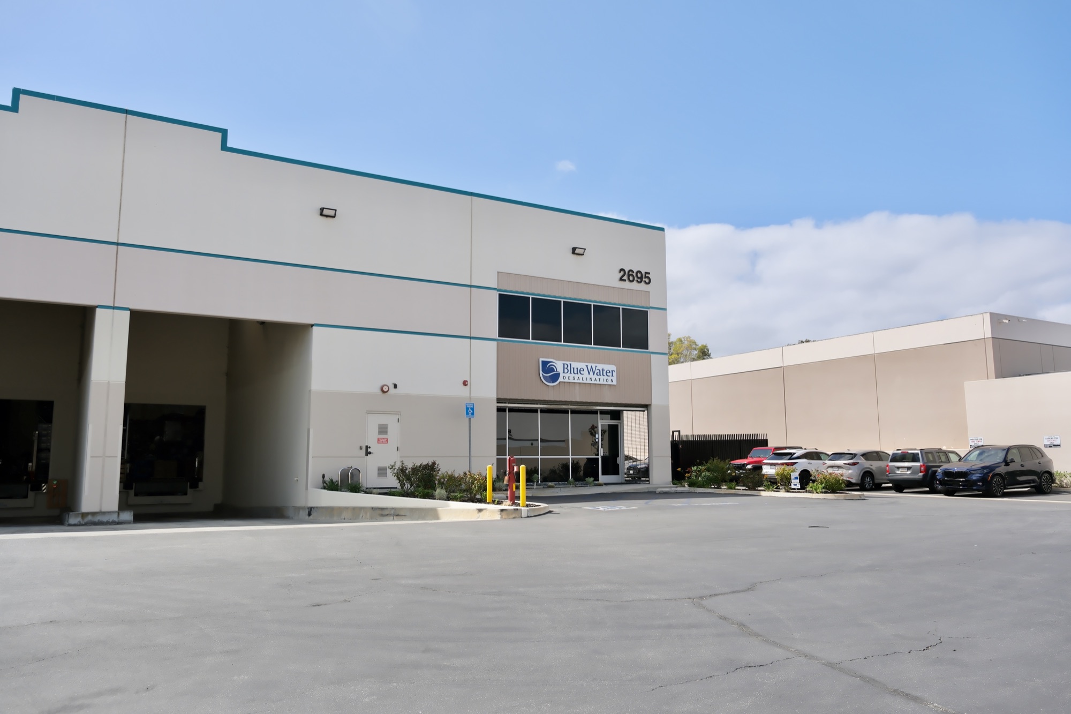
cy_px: 357
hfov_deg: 69.4
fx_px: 773
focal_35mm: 26
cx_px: 536
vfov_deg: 49.5
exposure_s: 1/550
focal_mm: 17.1
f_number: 5.6
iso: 125
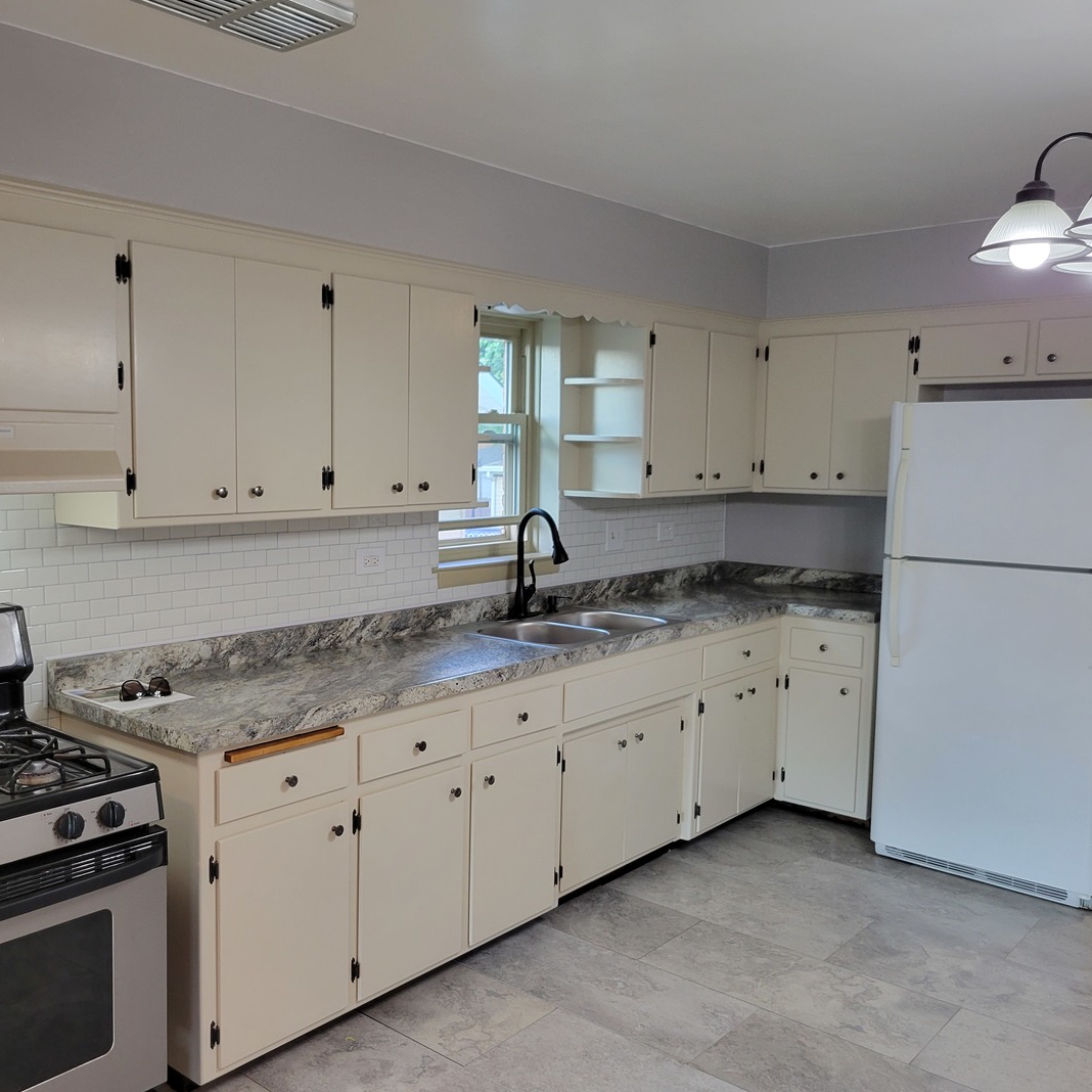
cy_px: 548
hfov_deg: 52.2
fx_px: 1106
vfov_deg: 52.5
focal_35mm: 31
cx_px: 445
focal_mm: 5.4
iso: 250
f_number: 1.8
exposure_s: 1/120
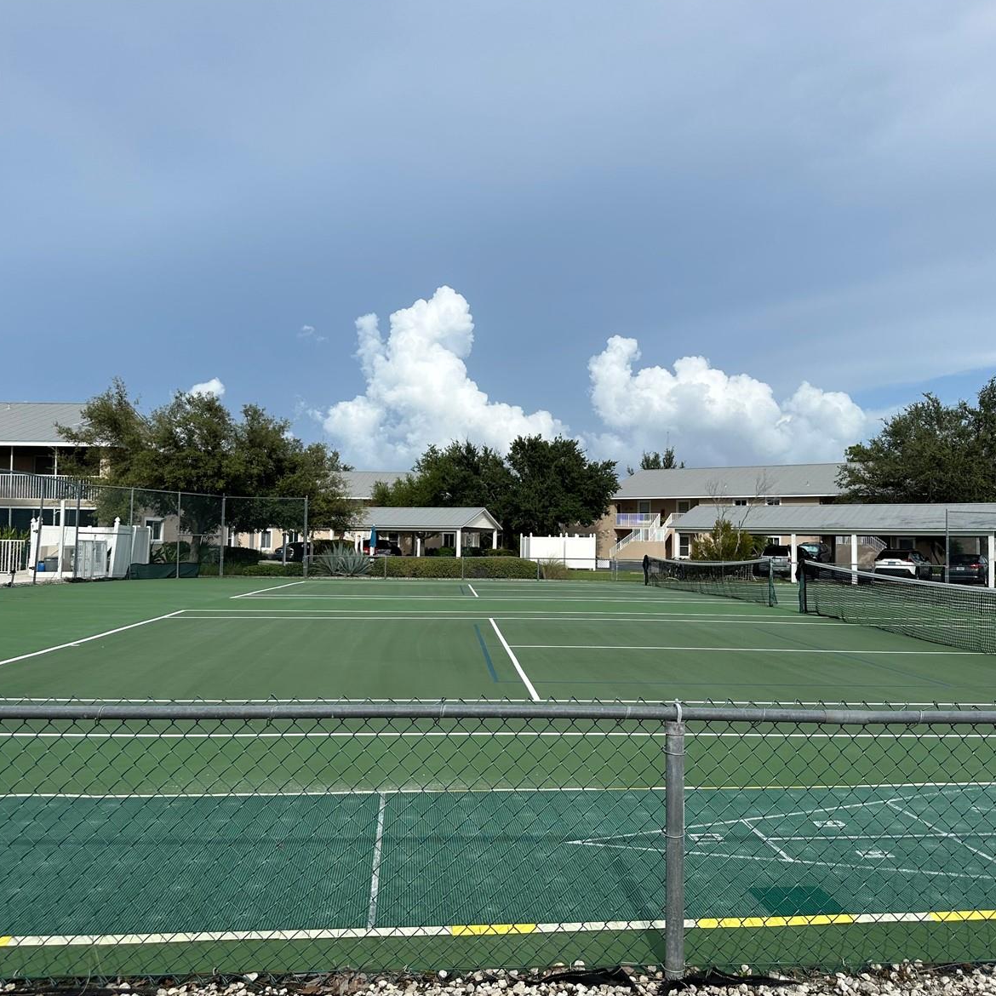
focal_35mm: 29
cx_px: 507
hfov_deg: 55.6
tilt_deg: +1.3
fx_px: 944
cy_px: 500
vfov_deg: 55.6
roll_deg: -1.4
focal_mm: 6.86
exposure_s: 1/5000
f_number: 1.78
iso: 80
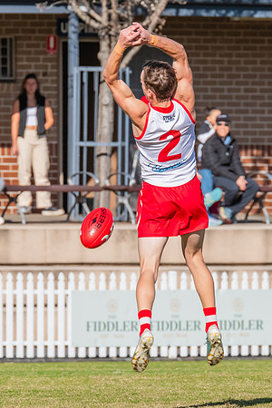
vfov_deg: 2.0
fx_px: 11625
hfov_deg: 1.3
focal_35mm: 1026
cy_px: 156
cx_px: 132
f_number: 14
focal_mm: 420
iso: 800
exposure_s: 1/1250
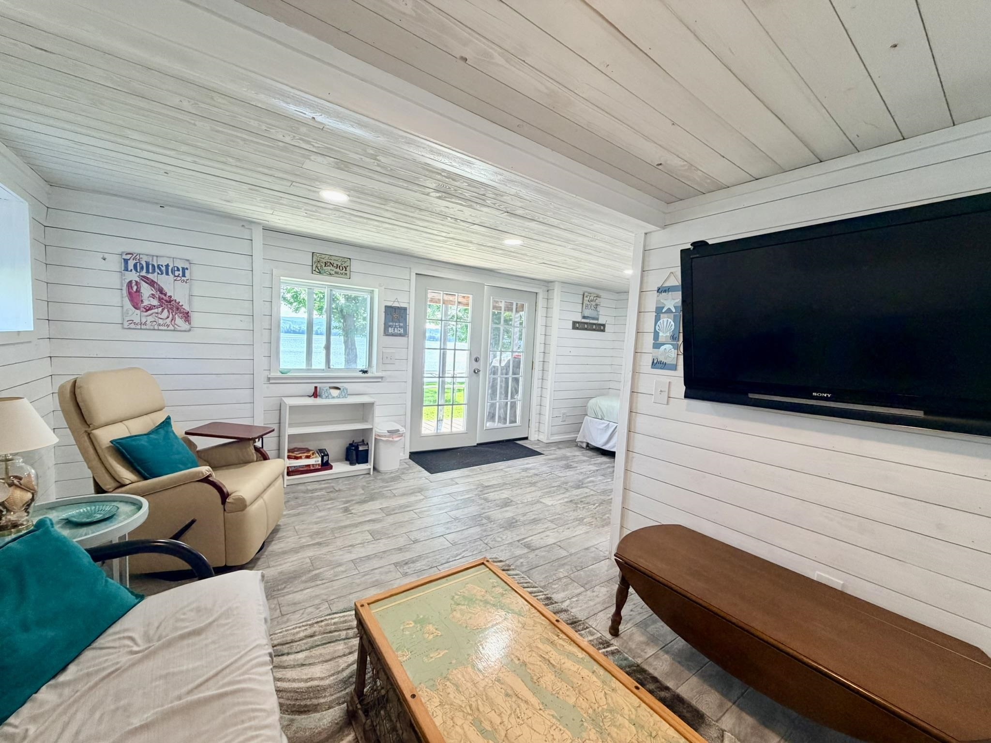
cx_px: 496
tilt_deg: -4.4
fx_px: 401
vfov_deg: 85.7
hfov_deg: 102.1
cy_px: 372
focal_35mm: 14
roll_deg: -2.6
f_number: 2.2
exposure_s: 1/120
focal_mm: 2.22
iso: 200
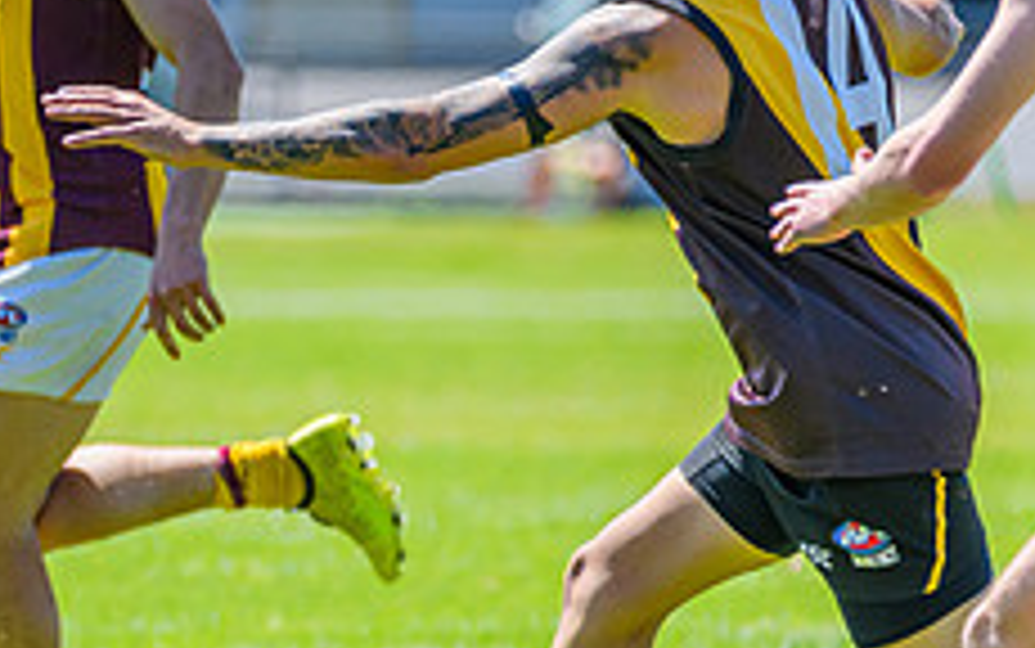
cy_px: 418
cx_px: -435
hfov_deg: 1.7
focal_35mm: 1208
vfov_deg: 1.1
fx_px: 34091
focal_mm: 380
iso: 800
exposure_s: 1/1600
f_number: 6
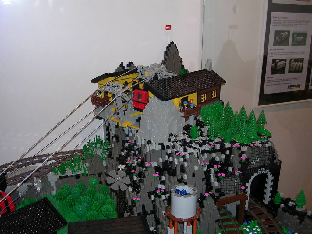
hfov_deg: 49.0
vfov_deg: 37.7
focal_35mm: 38
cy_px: 117
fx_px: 343
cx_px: 156
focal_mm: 5.8
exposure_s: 1/60.1
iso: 50
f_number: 2.8
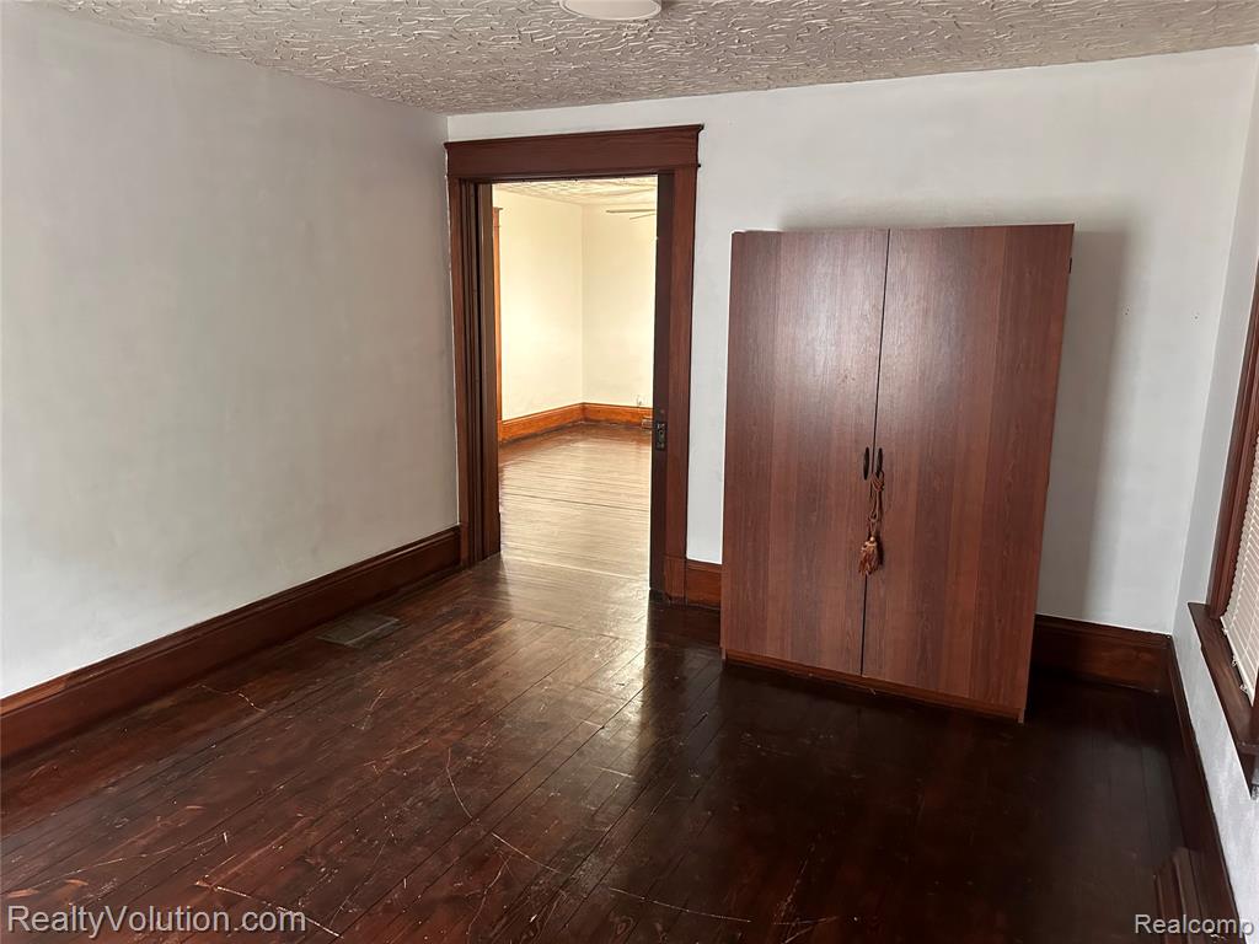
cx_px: 630
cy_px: 472
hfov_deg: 71.6
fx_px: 873
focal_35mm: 24
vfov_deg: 56.8
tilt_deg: -12.0
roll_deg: -0.6
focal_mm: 6.86
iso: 800
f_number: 1.78
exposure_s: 1/60
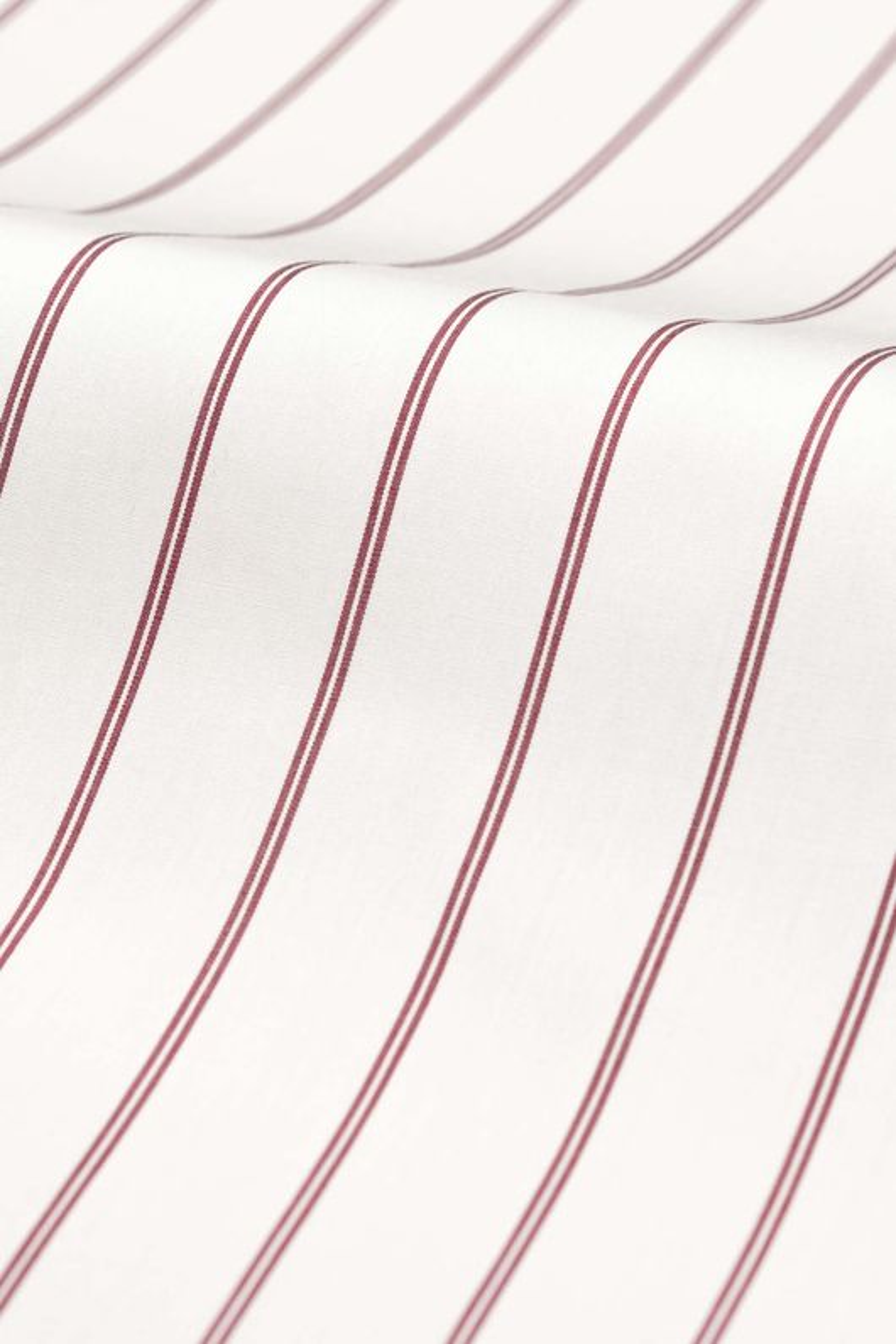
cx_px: 448
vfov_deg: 23.9
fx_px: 3173
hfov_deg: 16.1
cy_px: 672
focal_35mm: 85
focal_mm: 85
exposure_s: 1/160
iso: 100
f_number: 8
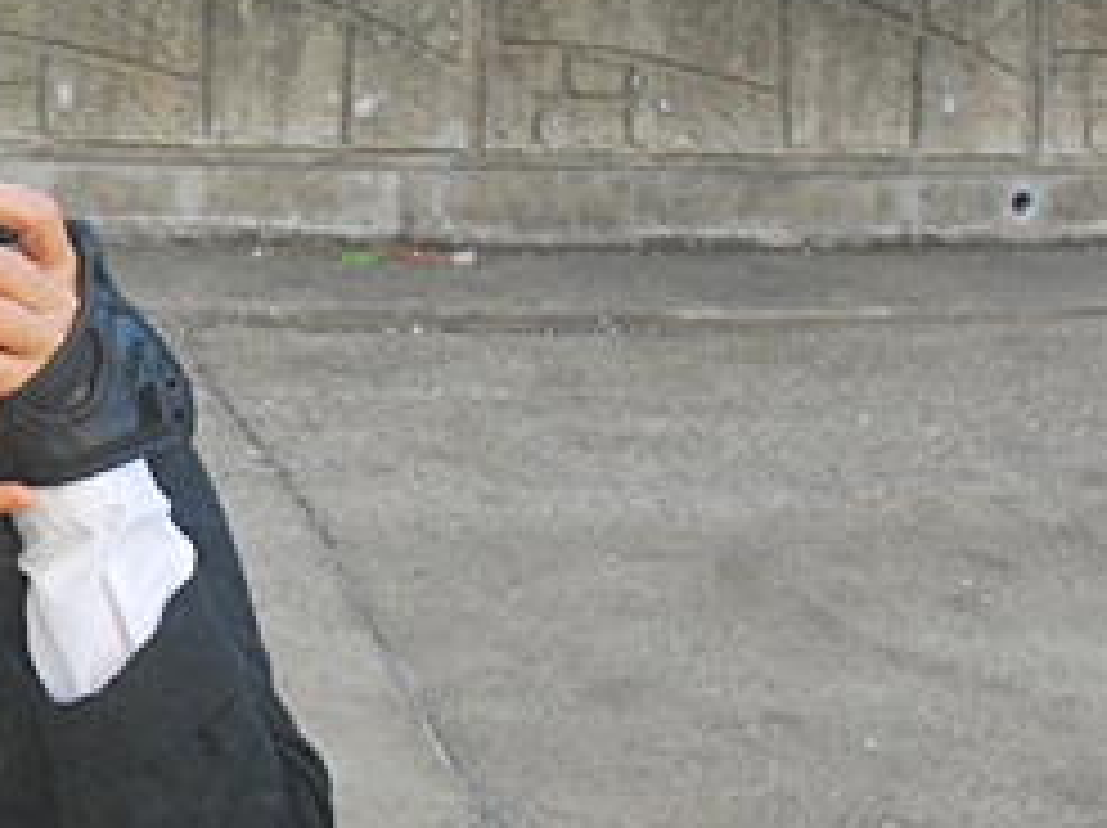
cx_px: -162
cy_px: 382
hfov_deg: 11.8
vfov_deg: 9.0
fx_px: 5258
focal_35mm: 165
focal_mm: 35
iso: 400
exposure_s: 1/125
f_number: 6.3
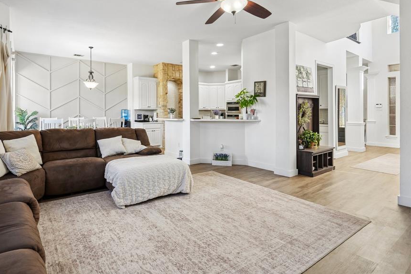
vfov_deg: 64.0
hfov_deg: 86.2
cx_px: 172
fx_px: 217
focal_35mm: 19
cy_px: 112
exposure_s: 1/15
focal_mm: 16
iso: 400
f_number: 8
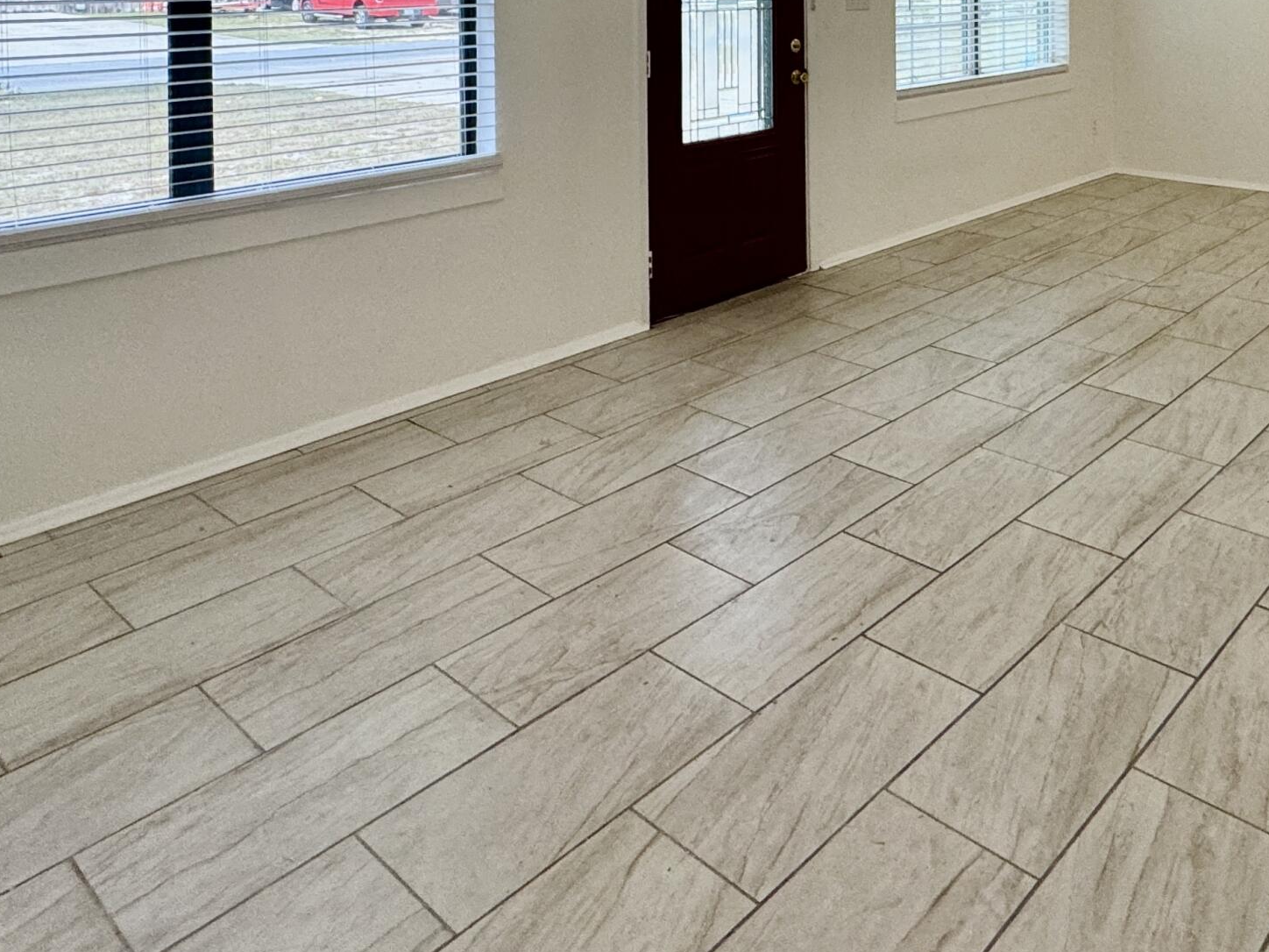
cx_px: 885
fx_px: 1063
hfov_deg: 59.6
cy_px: 22
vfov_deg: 42.4
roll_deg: +0.8
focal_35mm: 29
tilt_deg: -2.7
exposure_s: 1/120
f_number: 2.2
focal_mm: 2.22
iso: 125
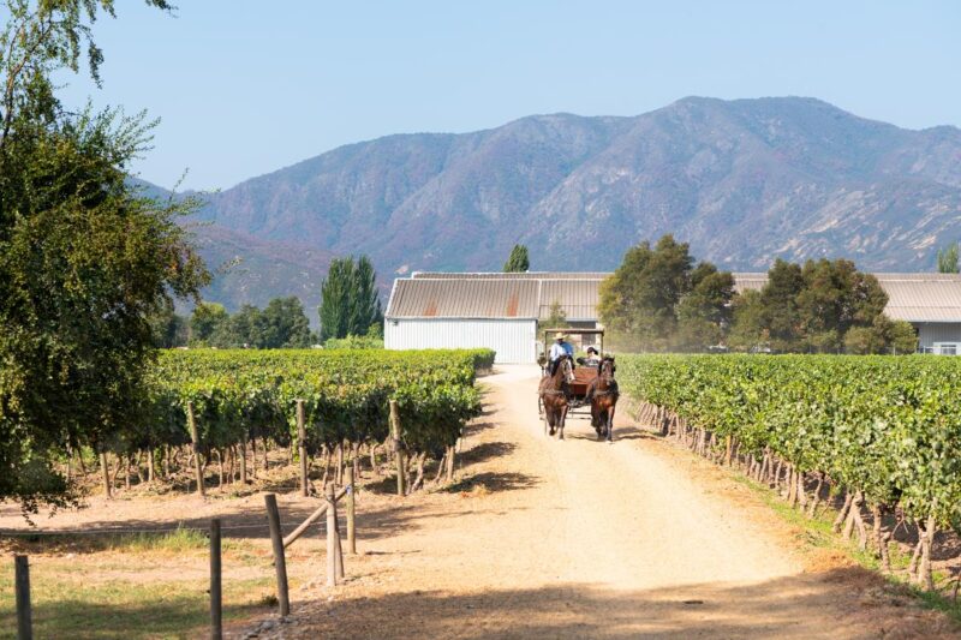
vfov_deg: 13.0
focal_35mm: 105
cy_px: 320
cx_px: 480
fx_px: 2802
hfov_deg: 19.5
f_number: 8
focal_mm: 105
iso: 180
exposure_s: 1/200
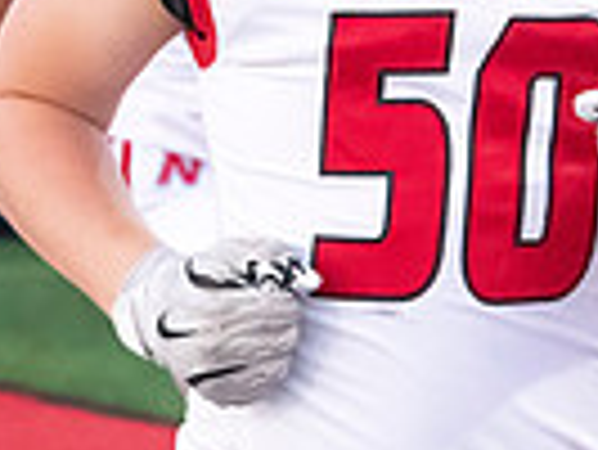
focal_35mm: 566
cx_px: 297
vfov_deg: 2.6
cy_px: 79
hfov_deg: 3.5
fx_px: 9787
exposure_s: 1/800
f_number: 7.1
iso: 10000
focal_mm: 135
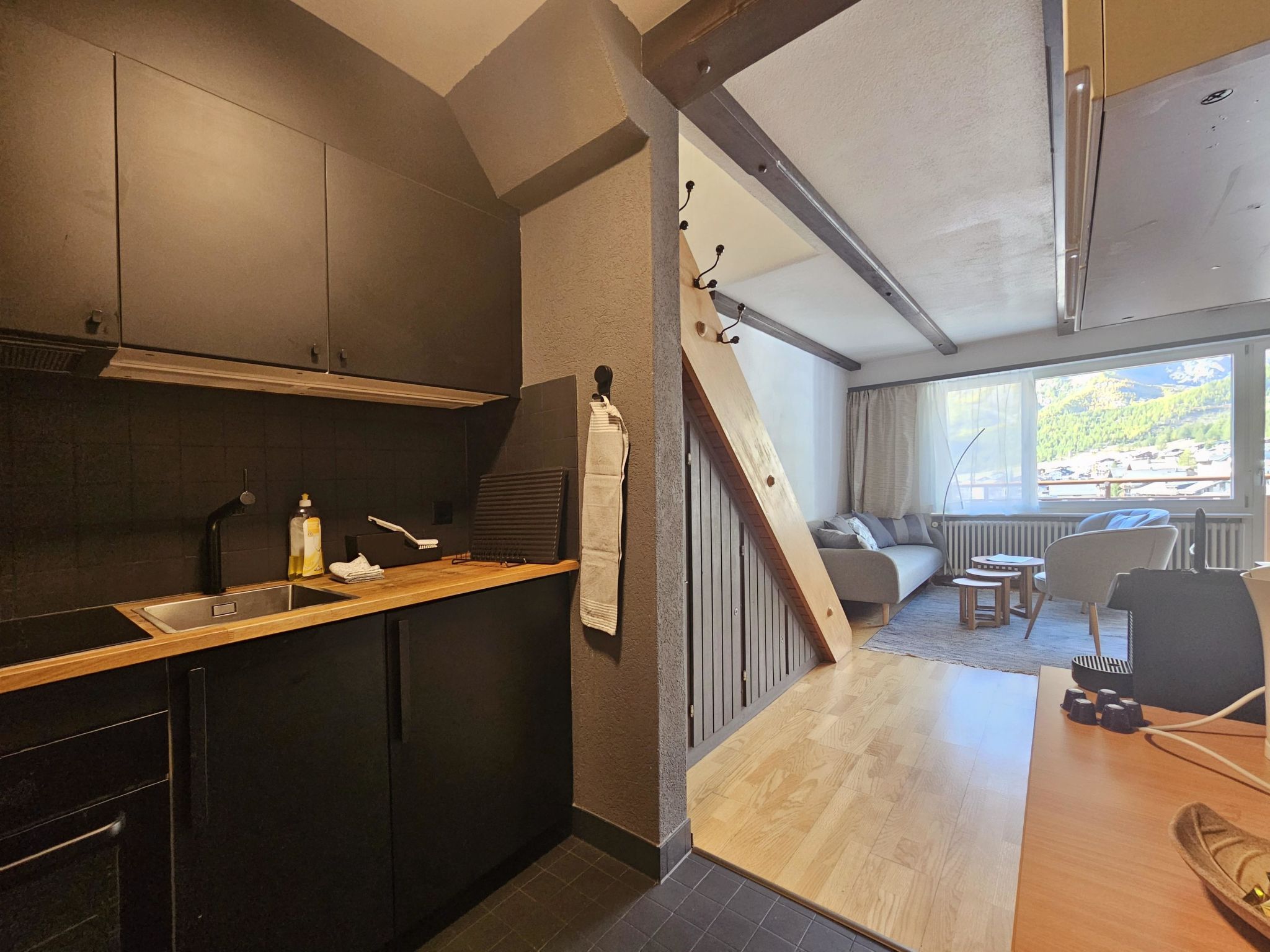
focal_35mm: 13
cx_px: 635
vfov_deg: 89.9
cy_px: 476
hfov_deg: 106.2
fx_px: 477
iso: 250
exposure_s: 1/50
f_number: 2.2
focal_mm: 2.2
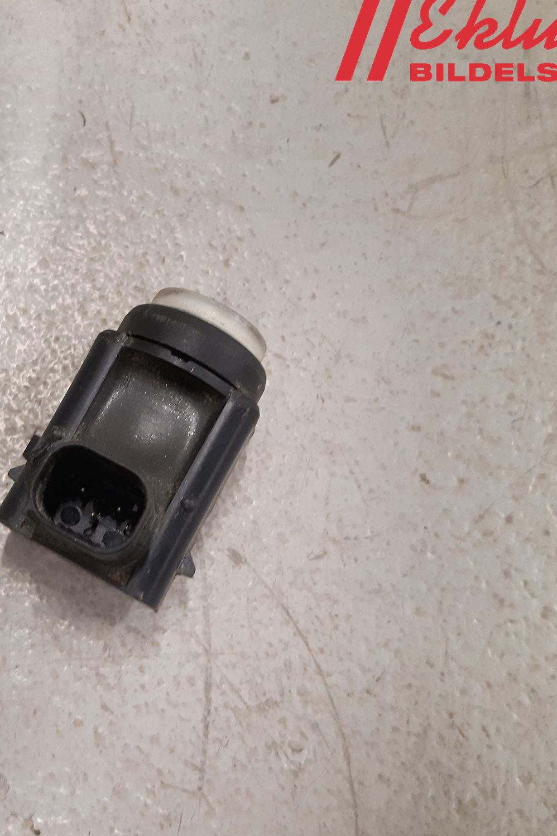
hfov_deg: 34.7
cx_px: 106
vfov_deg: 51.9
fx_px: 859
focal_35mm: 37
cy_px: 415
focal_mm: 3.93
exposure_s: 1/50
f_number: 1.7
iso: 250
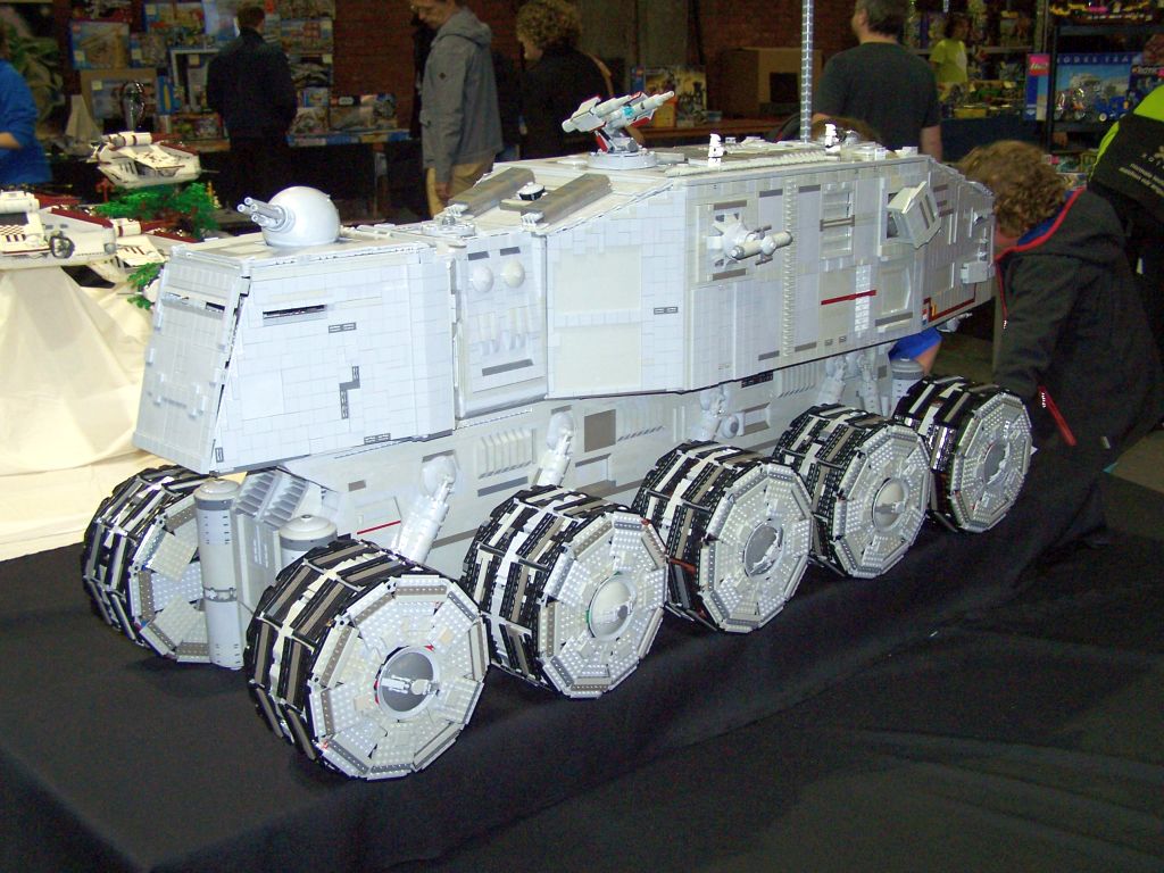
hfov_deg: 46.8
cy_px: 436
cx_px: 582
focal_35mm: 40
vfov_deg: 36.0
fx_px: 1345
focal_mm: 6.7
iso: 140
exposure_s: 1/60
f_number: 2.8
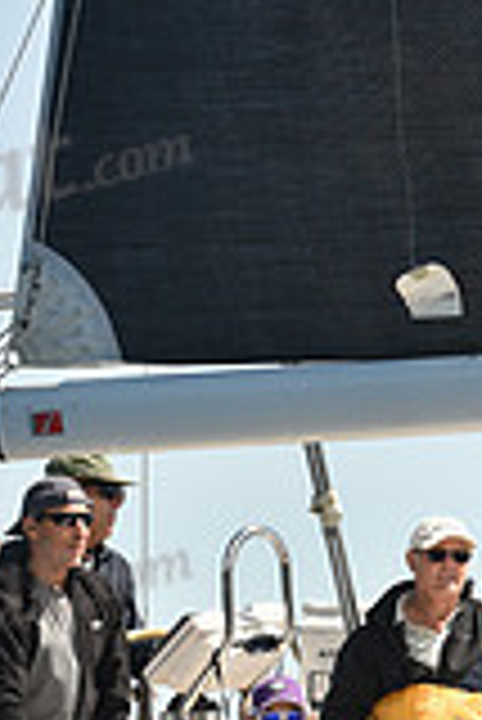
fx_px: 11622
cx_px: 426
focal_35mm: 580
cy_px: 801
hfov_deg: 2.4
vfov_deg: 3.5
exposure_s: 1/1000
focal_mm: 160
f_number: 5.6
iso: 250
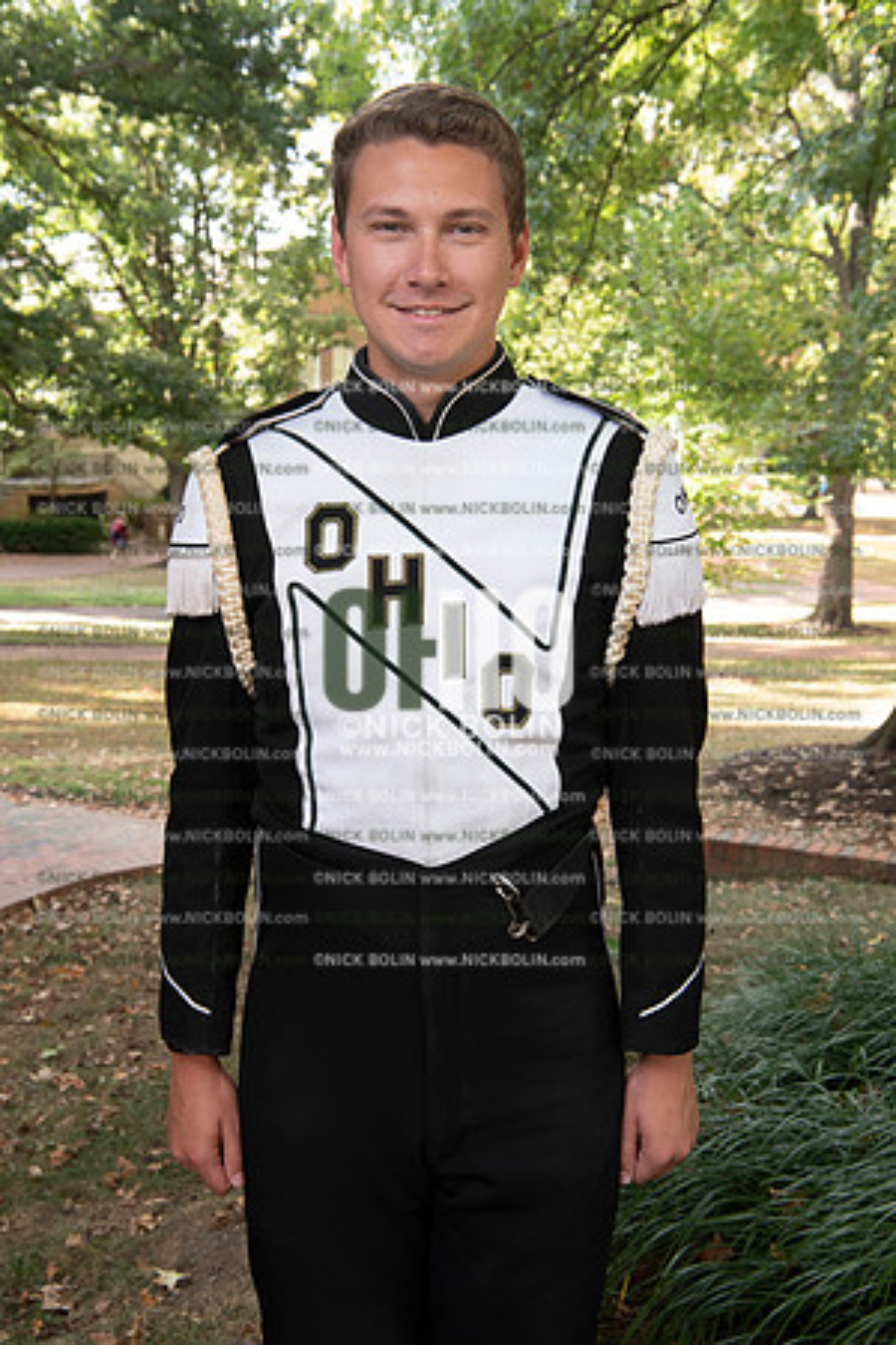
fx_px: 1717
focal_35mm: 46
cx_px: 448
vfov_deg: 42.7
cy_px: 672
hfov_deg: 29.2
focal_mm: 46
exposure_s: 1/100
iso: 800
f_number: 8
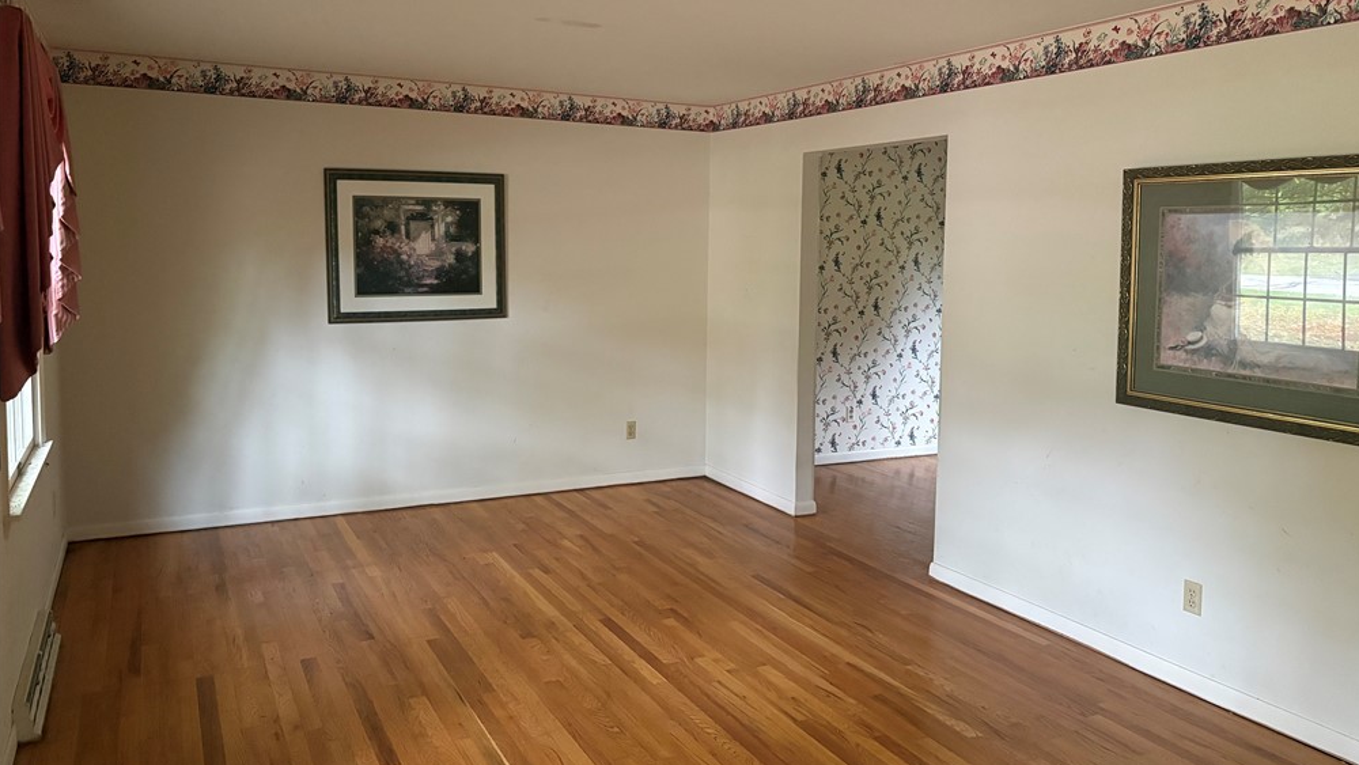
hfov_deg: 66.0
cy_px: 326
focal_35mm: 29
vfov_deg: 40.1
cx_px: 692
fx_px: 1045
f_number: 1.6
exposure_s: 1/39
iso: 640
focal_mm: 5.96
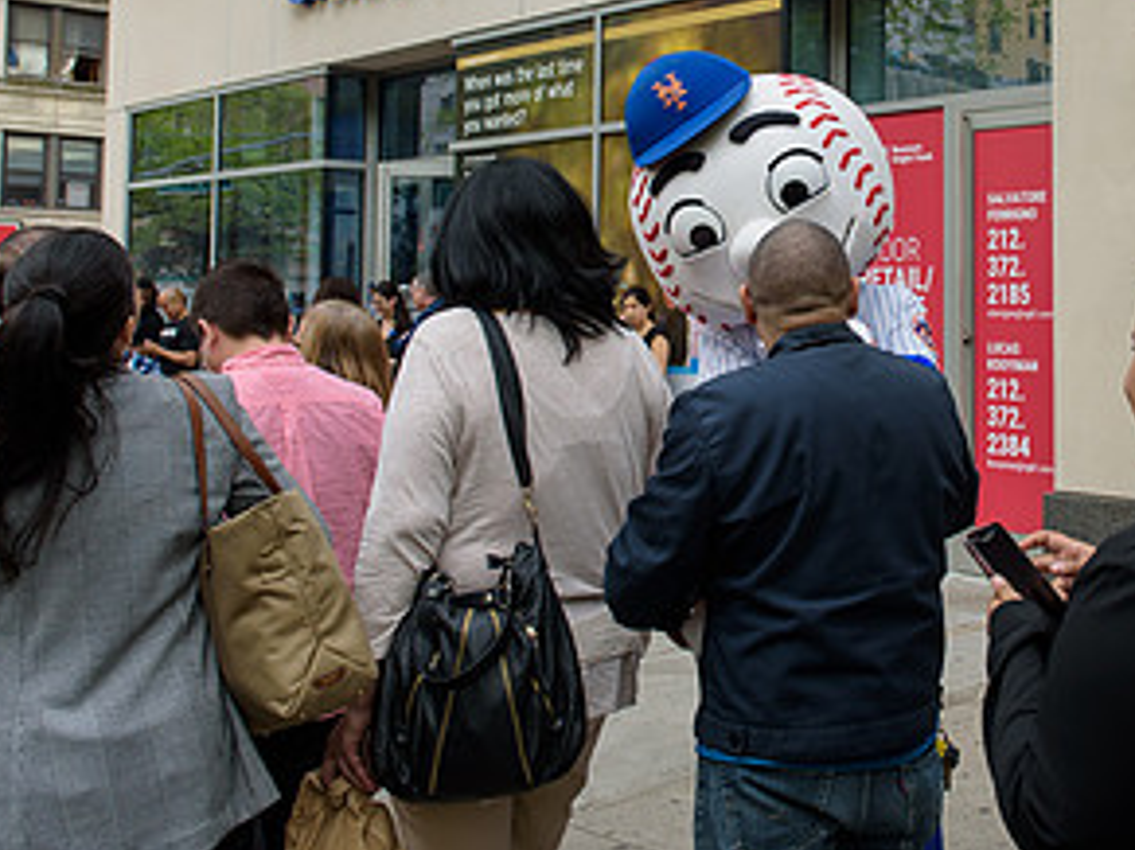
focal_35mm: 46
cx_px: 827
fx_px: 1508
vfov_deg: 30.9
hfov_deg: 40.3
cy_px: 201
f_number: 4
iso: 200
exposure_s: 1/250
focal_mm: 24
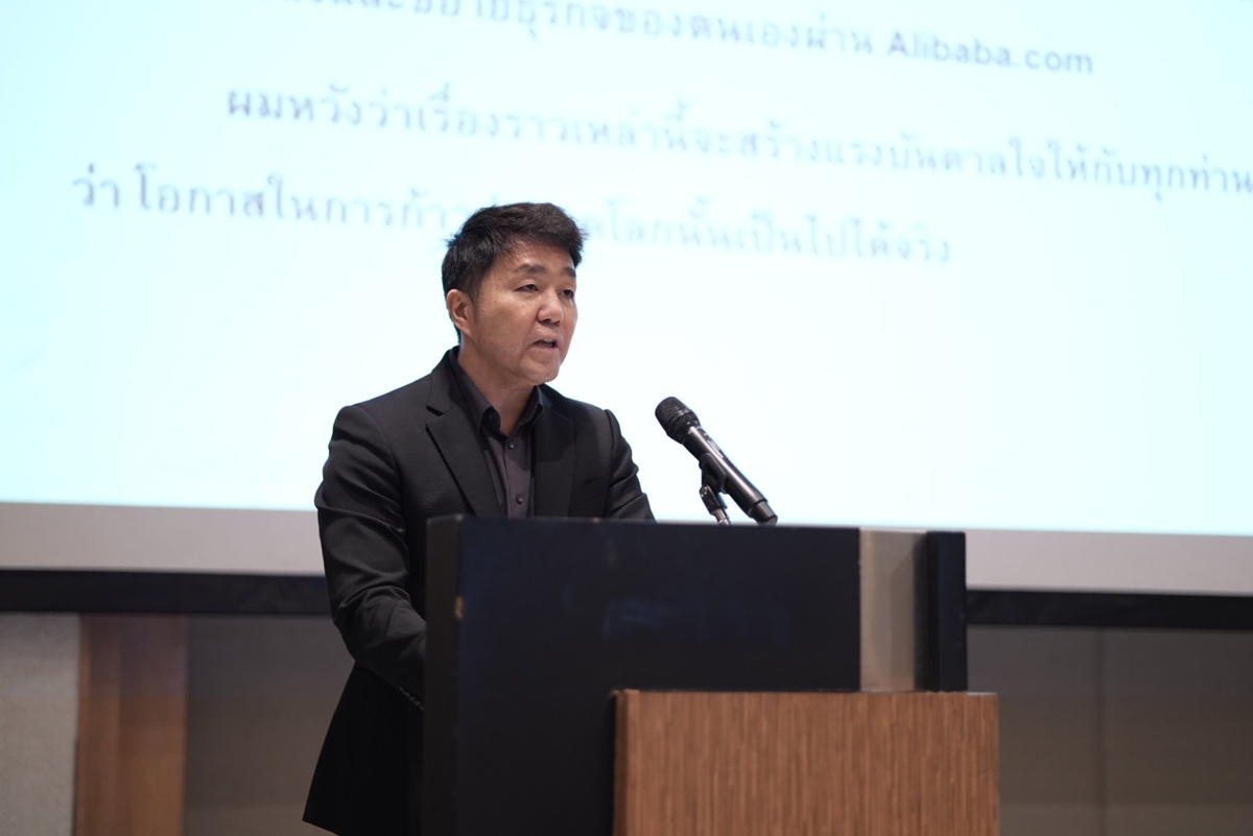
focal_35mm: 75
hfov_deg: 27.0
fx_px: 2611
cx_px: 626
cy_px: 418
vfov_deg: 18.2
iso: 1600
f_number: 2
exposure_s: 1/100
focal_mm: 75
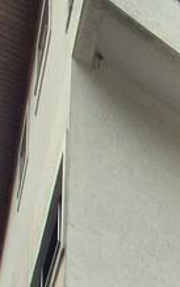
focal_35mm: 68
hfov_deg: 12.8
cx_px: 472
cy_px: 706
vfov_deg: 14.8
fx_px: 533
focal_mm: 2.2
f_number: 2.2
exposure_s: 1/1940
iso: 50
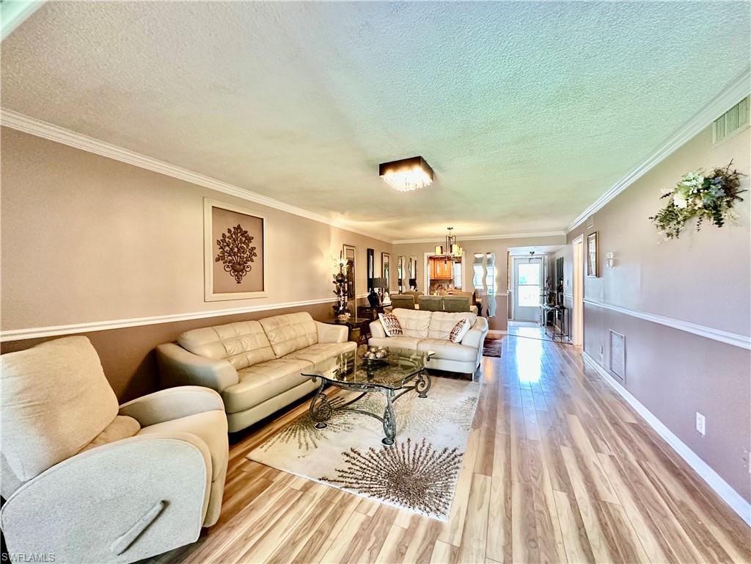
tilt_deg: -0.7
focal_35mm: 14
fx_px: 304
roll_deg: +0.3
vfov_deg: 85.7
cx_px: 376
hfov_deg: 102.1
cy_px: 282
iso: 400
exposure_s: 1/60
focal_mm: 2.22
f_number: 2.2
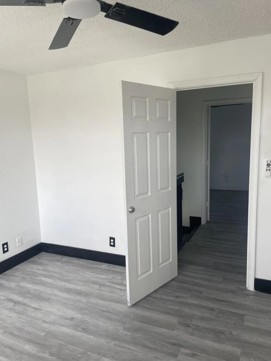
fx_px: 271
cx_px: 136
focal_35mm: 26
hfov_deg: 53.1
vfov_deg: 67.3
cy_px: 180
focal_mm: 4.2
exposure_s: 1/181
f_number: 1.6
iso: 32
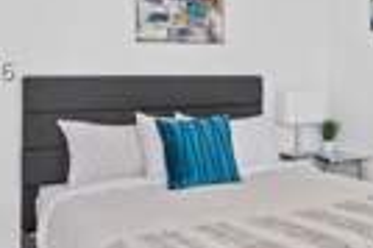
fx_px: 517
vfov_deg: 26.6
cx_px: 323
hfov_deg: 37.5
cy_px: 68
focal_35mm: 50
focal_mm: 14
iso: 64
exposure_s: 1/13
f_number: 9
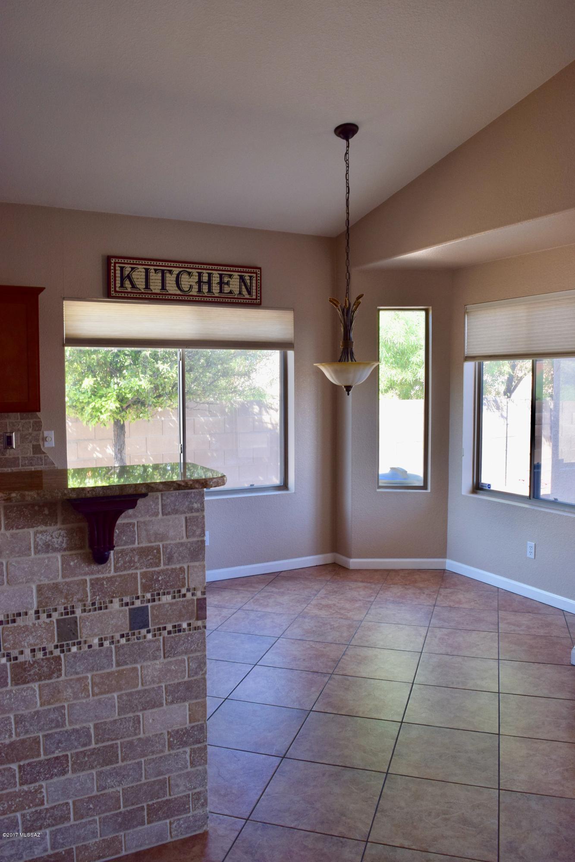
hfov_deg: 47.9
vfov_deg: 67.4
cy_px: 431
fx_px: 647
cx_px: 288
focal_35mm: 27
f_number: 7.1
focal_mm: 18
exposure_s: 1/40
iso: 400
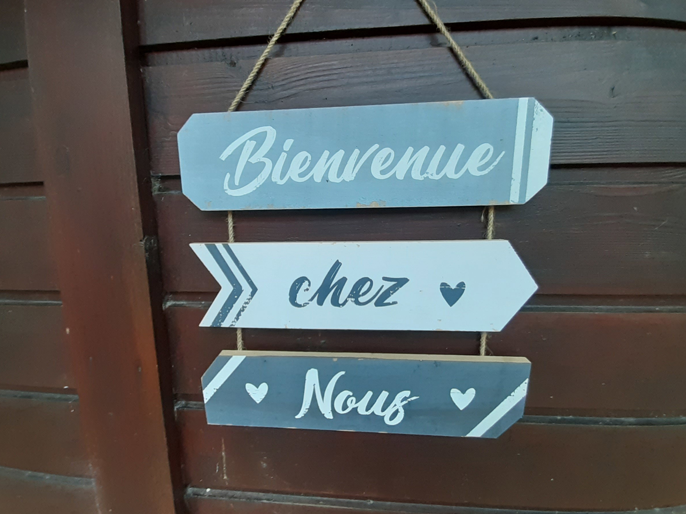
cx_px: 325
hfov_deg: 102.0
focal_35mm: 14
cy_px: 262
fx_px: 277
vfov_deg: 85.7
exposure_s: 1/50
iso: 200
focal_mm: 1.13
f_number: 2.2
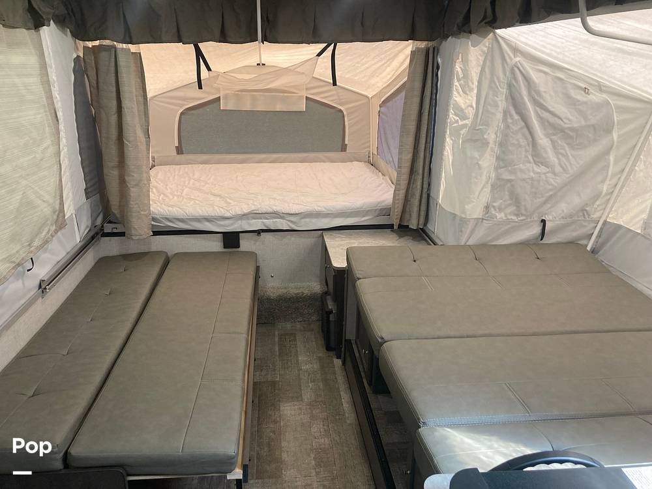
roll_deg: +0.3
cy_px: 244
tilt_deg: -17.6
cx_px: 326
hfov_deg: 63.4
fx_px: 527
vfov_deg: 49.7
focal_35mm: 28
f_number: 1.8
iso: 125
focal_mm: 3.99
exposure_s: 1/60
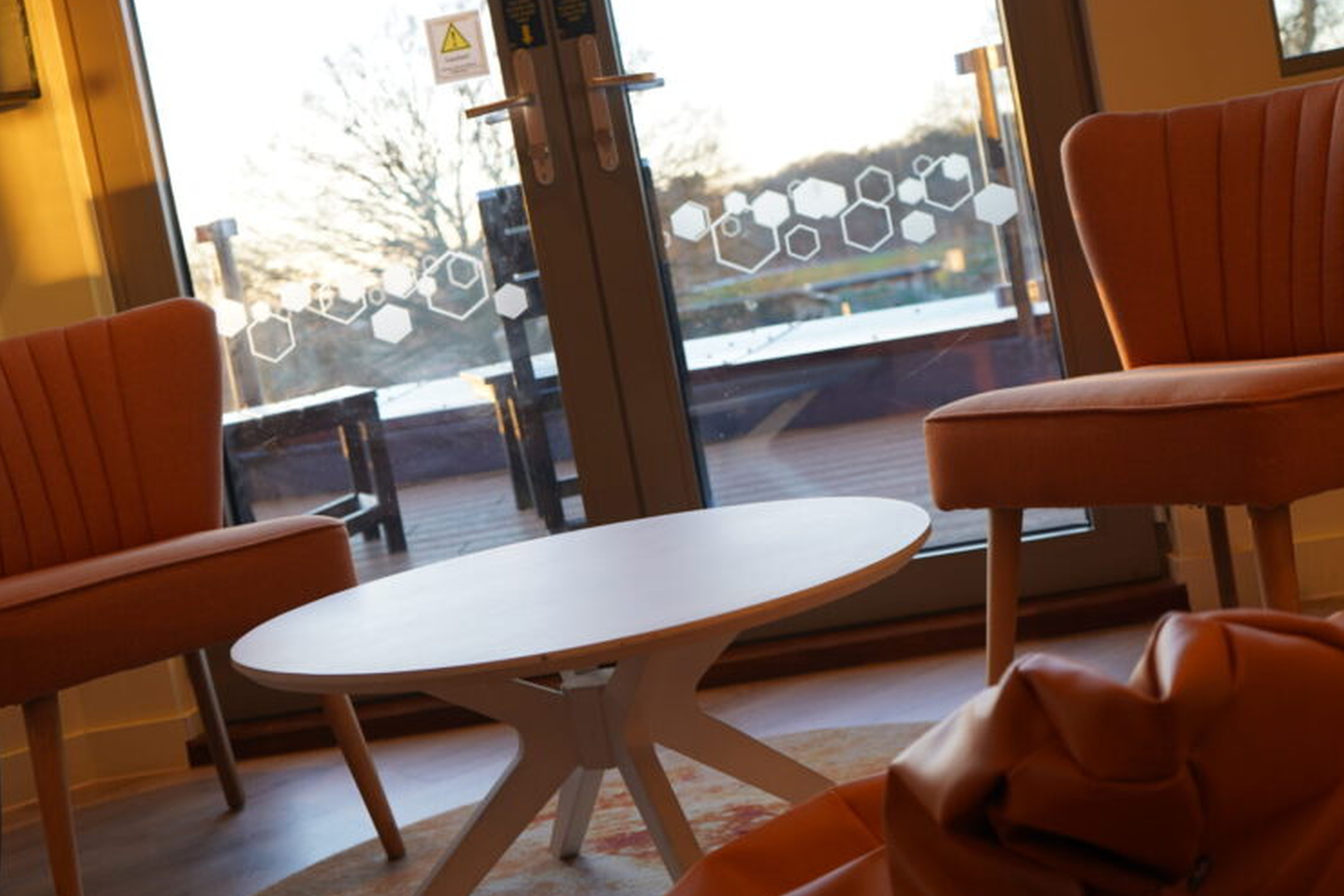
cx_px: 577
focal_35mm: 47
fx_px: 1755
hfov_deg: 41.8
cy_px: 394
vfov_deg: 28.6
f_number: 4
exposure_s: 1/60
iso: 200
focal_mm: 34
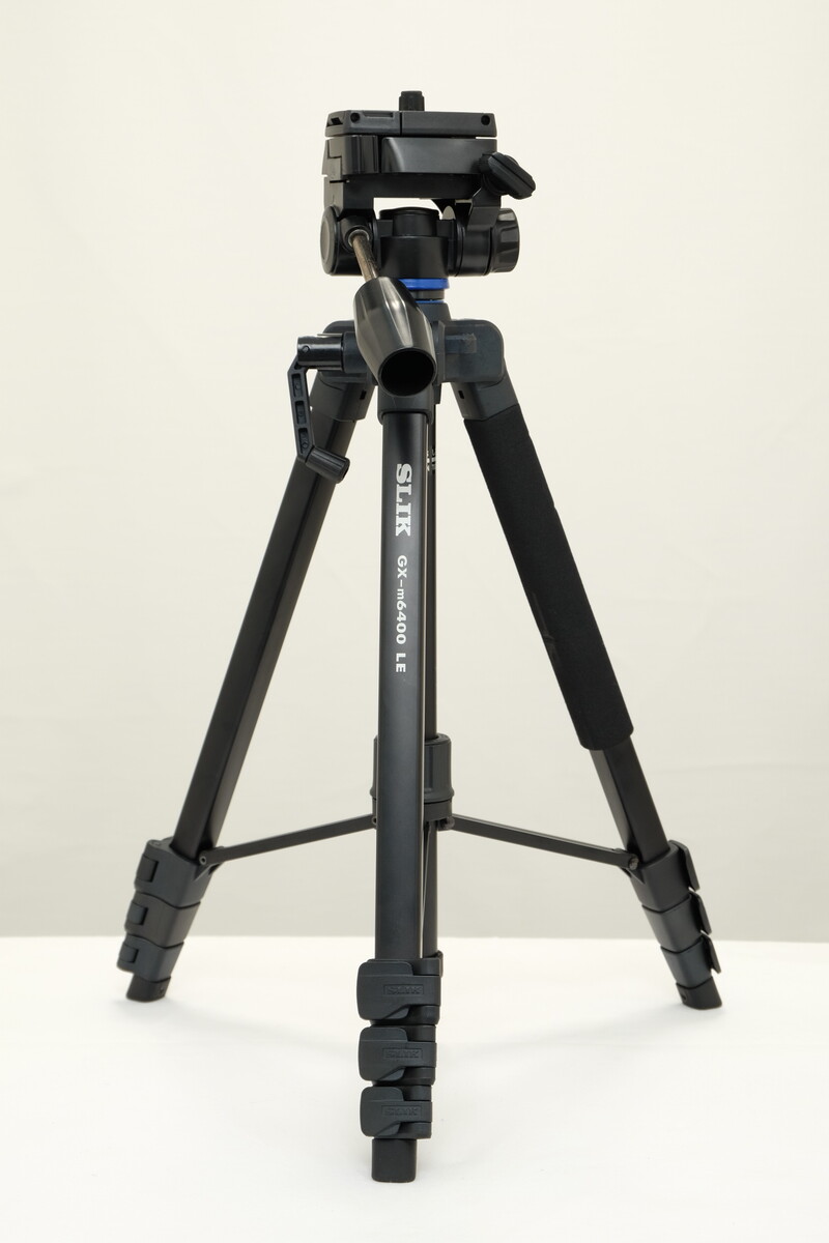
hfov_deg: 20.0
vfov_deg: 29.7
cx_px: 414
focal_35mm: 68
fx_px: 2349
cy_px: 622
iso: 200
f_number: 8
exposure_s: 1/125
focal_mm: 45.2
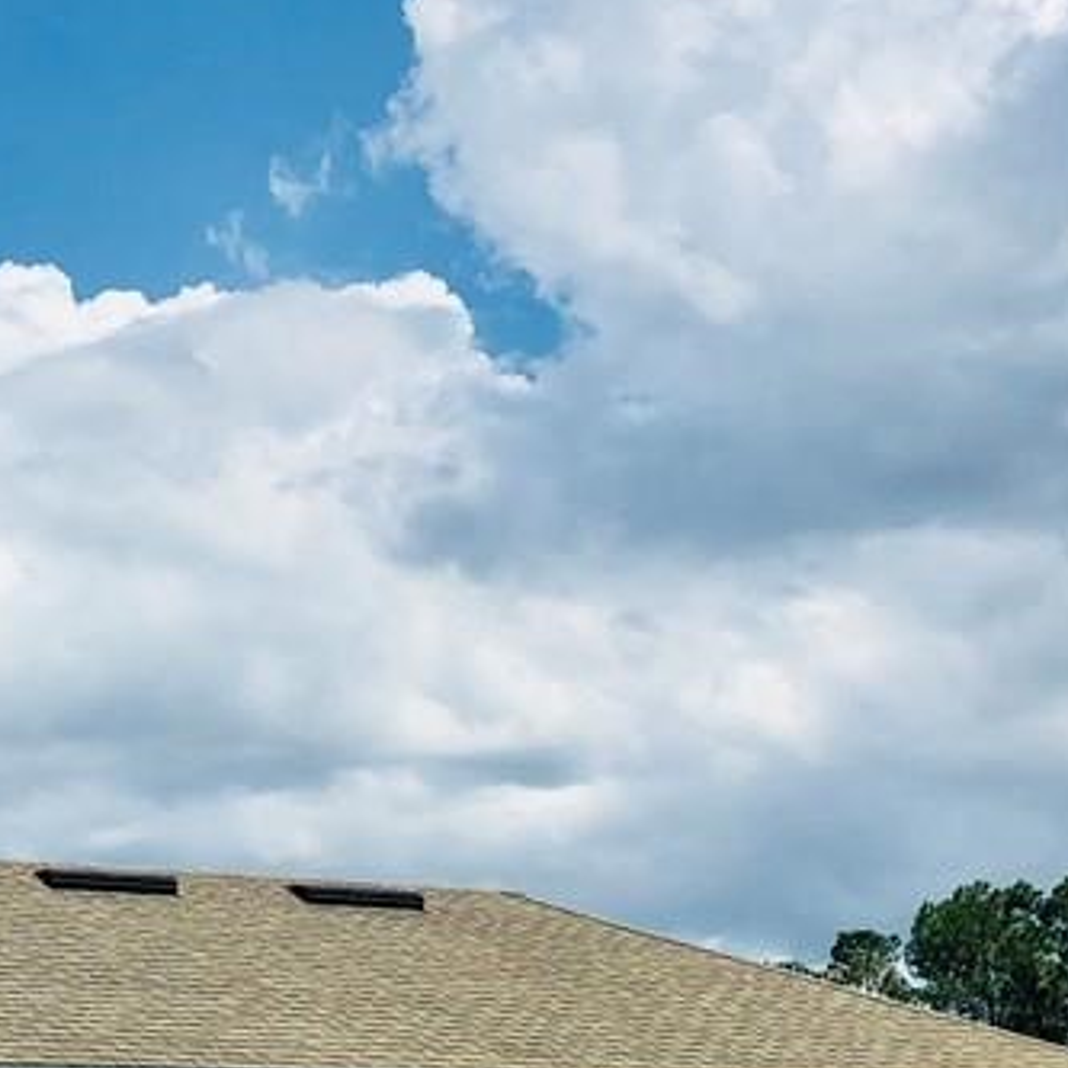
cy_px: 683
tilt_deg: +13.2
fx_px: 2653
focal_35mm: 76
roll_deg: +0.4
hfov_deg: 22.0
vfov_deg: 22.7
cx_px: 13
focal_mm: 3.99
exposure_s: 1/4367
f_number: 1.8
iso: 20
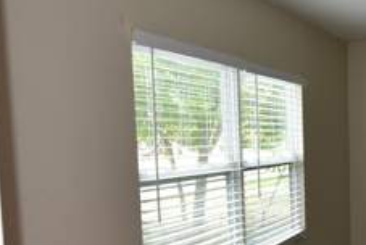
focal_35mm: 38
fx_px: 387
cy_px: 176
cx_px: 324
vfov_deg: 34.6
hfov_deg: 46.1
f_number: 5.6
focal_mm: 18
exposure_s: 1/125
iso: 800
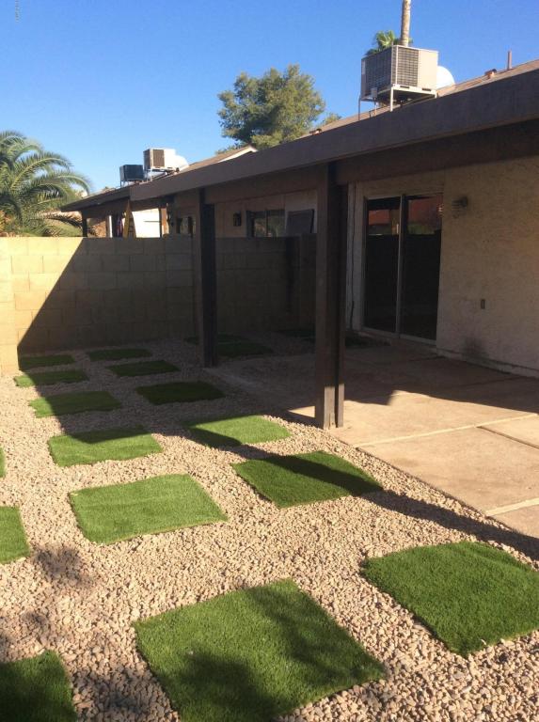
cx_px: 270
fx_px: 667
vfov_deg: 56.9
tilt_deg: -11.8
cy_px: 361
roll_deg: +0.7
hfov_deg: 44.0
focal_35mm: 32
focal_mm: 3.3
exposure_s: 1/969
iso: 32
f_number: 2.4
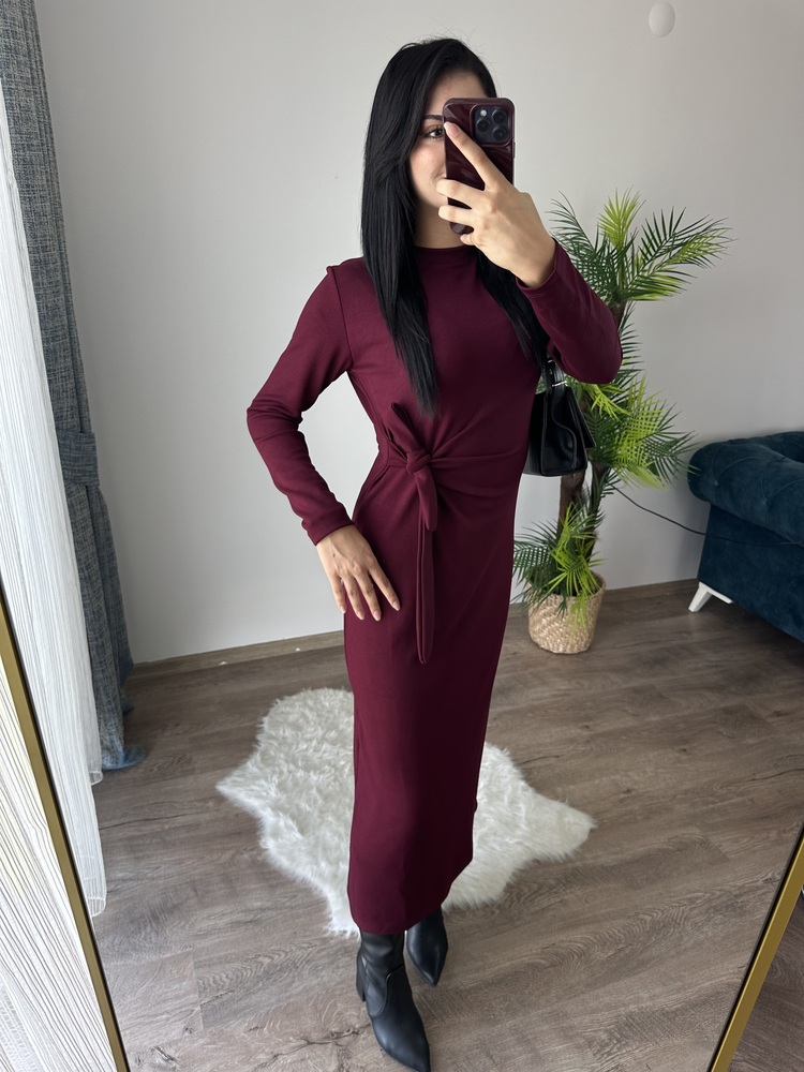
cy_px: 536
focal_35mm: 24
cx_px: 402
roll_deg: +0.1
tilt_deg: -33.5
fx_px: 743
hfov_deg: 56.8
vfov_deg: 71.6
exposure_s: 1/121
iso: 100
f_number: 1.78
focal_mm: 6.86
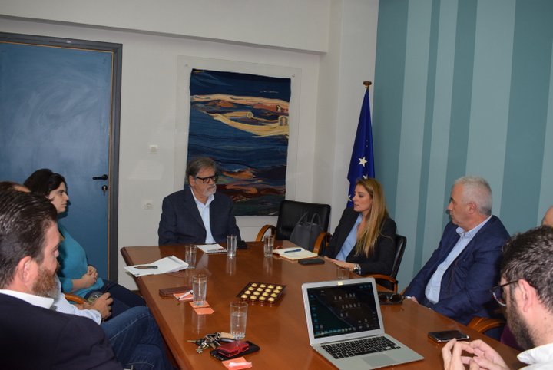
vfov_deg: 41.8
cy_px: 185
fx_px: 484
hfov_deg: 59.4
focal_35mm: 32
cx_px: 276
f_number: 5.6
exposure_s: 1/125
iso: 800
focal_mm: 21
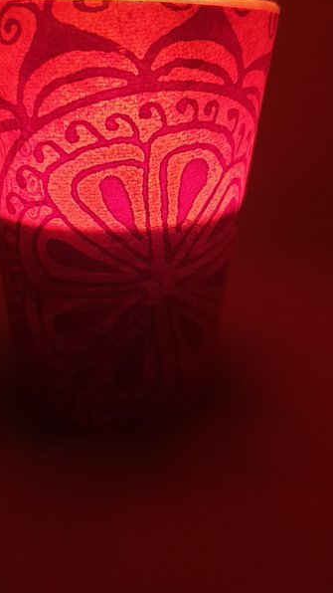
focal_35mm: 38
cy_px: 243
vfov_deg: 52.5
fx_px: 597
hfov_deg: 31.1
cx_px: 147
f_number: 1.5
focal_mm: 4.3
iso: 320
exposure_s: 1/50
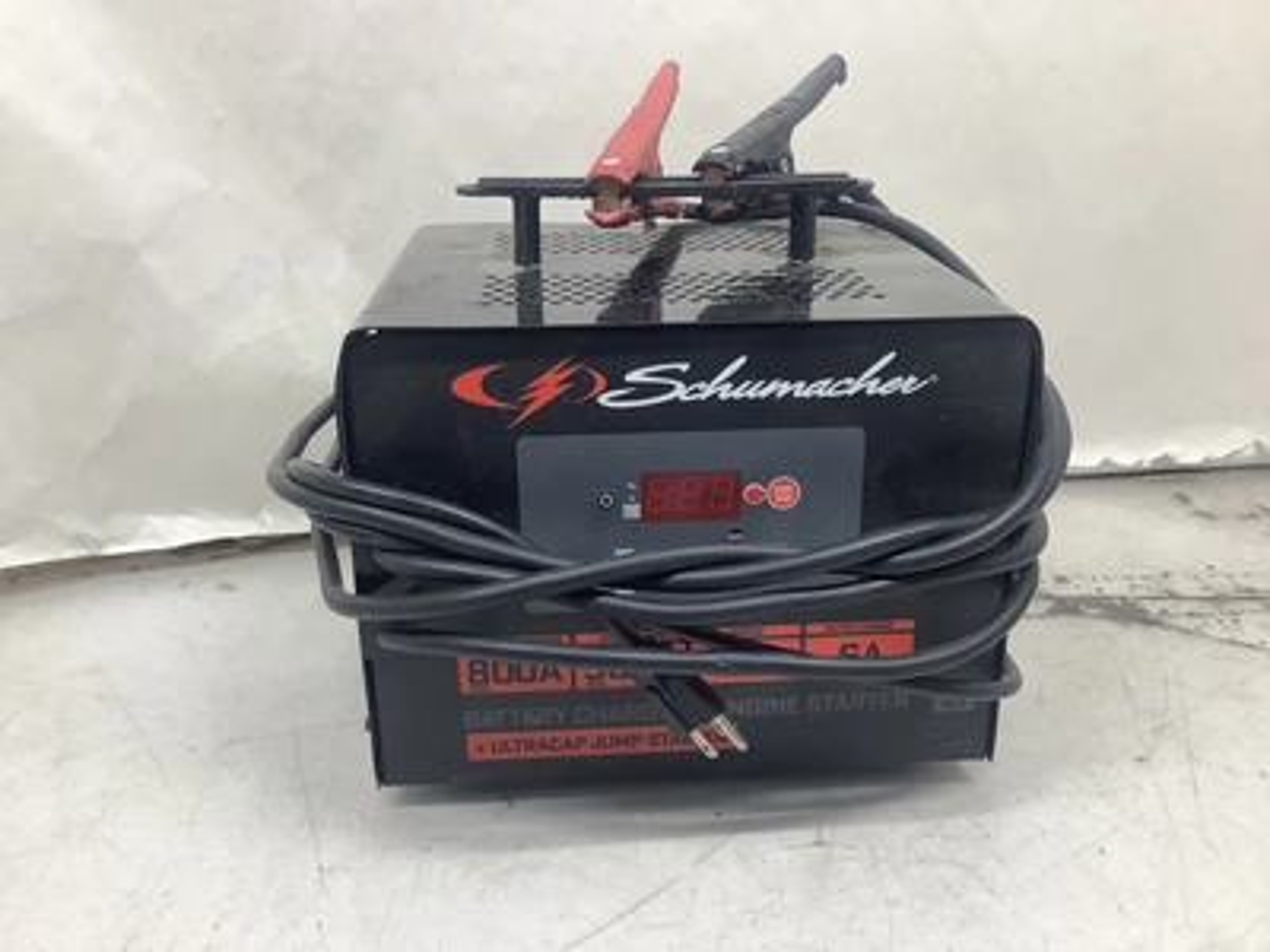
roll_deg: +0.7
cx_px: 635
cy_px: 476
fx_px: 1137
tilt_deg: -21.3
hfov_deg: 58.4
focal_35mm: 31
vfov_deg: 45.4
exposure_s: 1/60
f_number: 2.4
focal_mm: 3.3
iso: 64
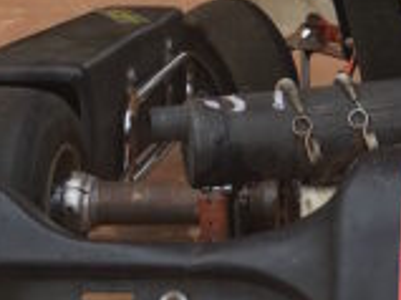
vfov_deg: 11.5
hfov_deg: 14.5
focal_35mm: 128
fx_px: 1482
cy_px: 16
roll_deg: -1.1
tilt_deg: -10.4
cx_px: 570
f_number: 2.2
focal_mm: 4.15
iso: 25
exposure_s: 1/403
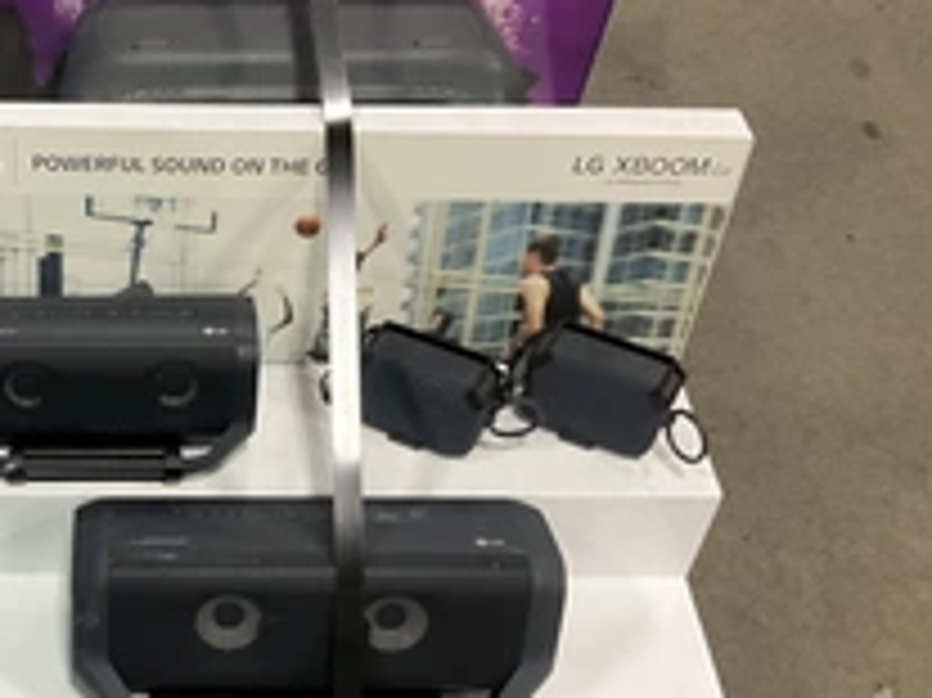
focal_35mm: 56
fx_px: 1507
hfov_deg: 32.5
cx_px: 72
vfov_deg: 25.9
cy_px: 495
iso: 200
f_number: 1.8
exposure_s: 1/60
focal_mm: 3
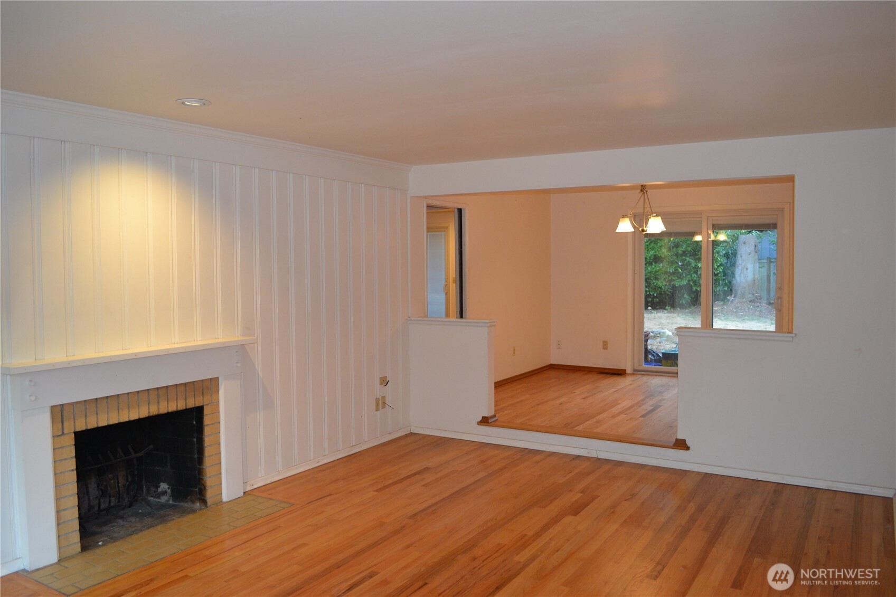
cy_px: 298
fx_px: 672
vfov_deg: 47.9
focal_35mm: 27
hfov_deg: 67.4
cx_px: 448
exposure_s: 1/60
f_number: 3.5
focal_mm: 18
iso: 560
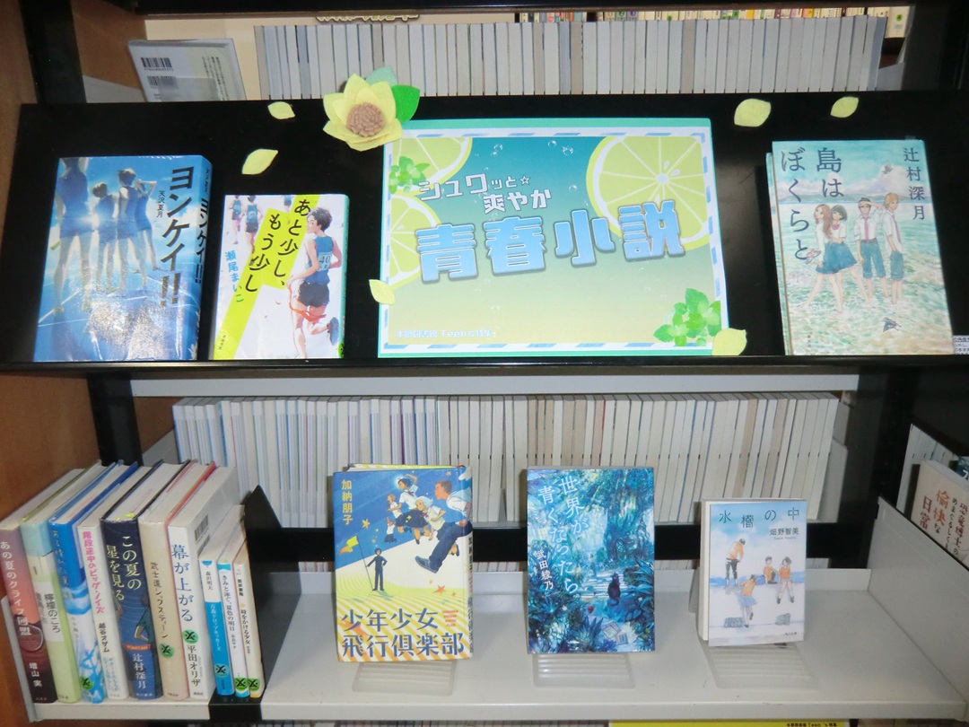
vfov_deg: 56.8
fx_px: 672
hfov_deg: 71.6
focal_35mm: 24
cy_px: 364
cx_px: 484
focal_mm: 4.3
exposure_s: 1/60
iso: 400
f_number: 3.2
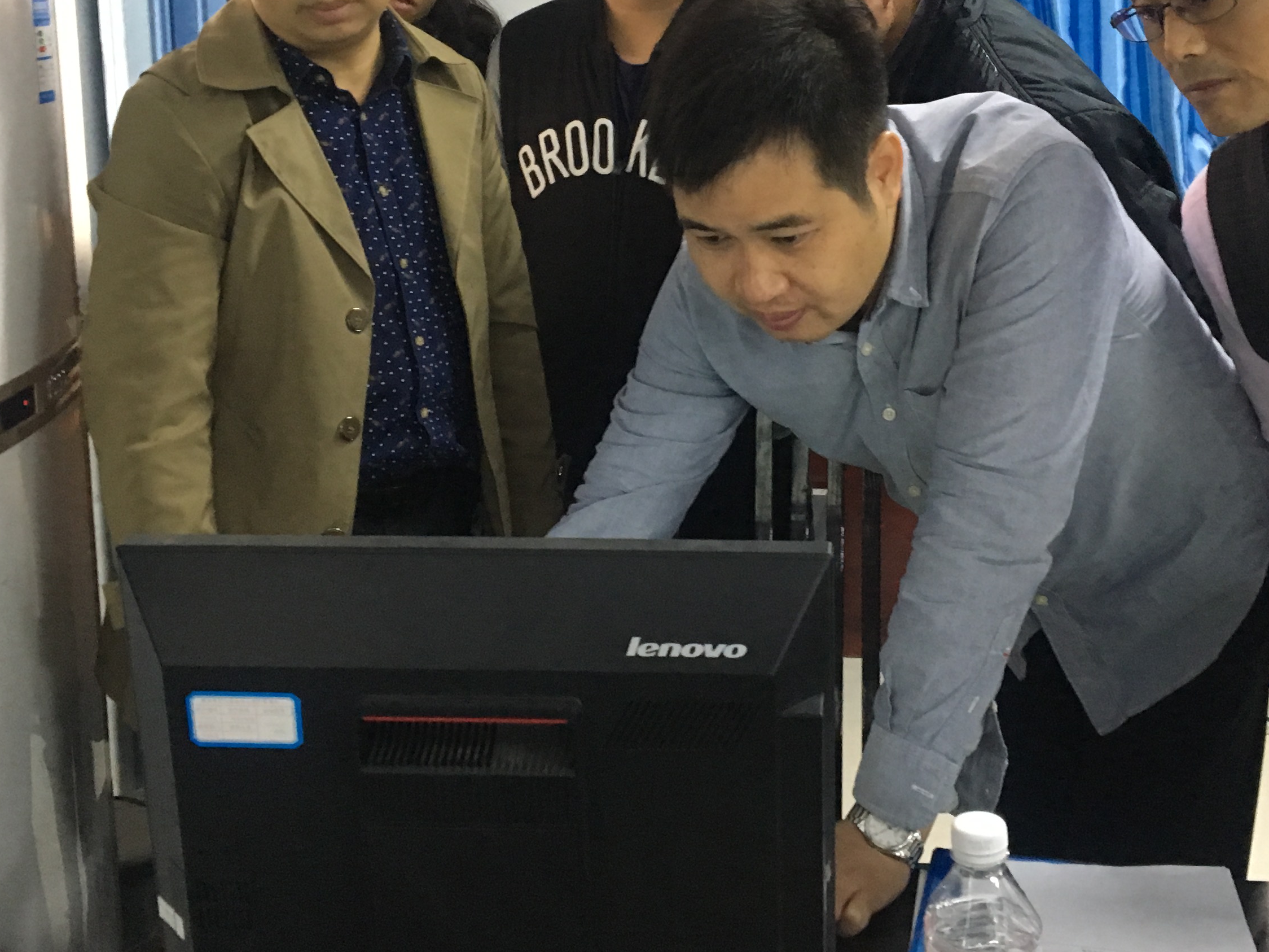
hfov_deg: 36.7
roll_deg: -0.2
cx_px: 744
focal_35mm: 52
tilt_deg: -10.9
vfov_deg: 27.8
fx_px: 1906
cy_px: 307
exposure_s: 1/17
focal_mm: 4.15
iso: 200
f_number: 2.2
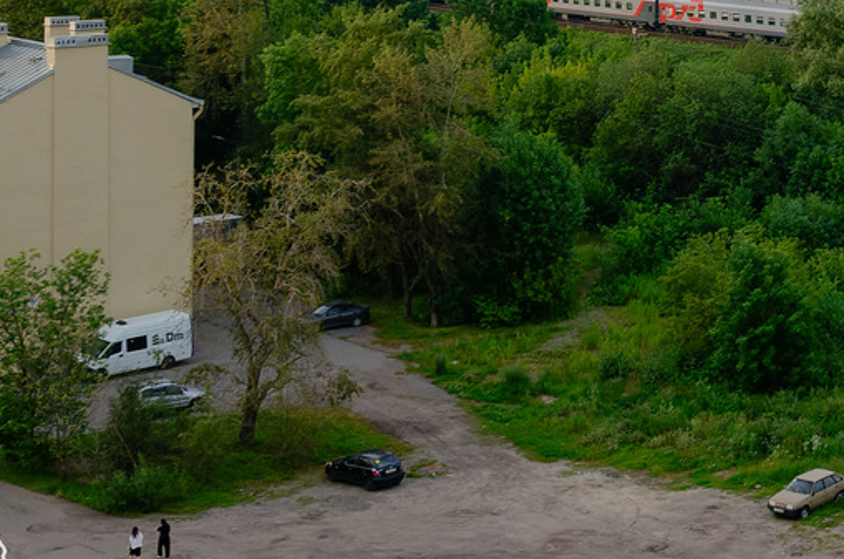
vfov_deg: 12.4
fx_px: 2480
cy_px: -225
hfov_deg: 18.0
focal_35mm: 106
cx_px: 1098
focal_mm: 24
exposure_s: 1/400
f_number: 6.3
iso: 400
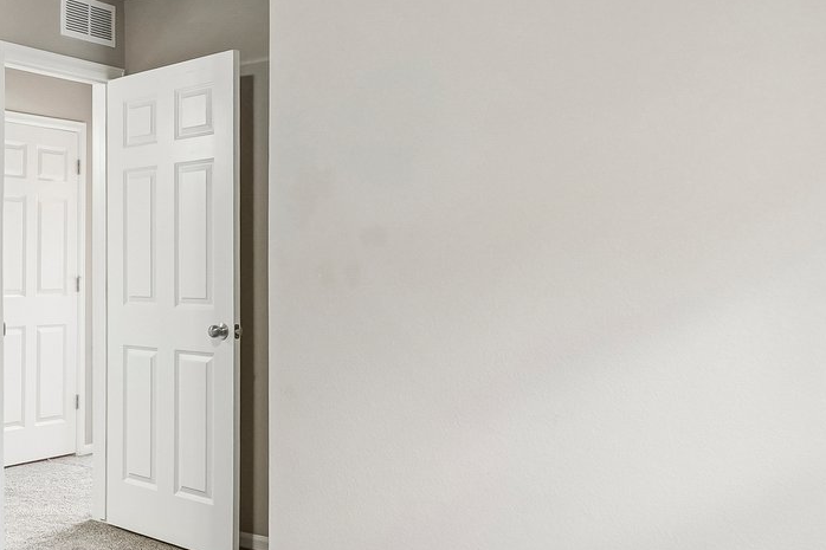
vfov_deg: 30.5
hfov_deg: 36.4
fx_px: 1009
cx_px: -117
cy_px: 271
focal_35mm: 44
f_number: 8
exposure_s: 1/13
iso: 800
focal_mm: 10
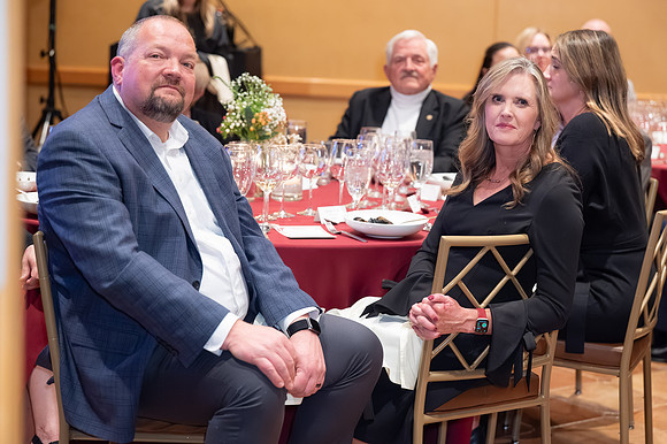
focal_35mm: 82
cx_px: 334
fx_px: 1518
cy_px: 222
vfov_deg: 16.6
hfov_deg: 24.8
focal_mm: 82
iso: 8000
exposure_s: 1/125
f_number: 3.2
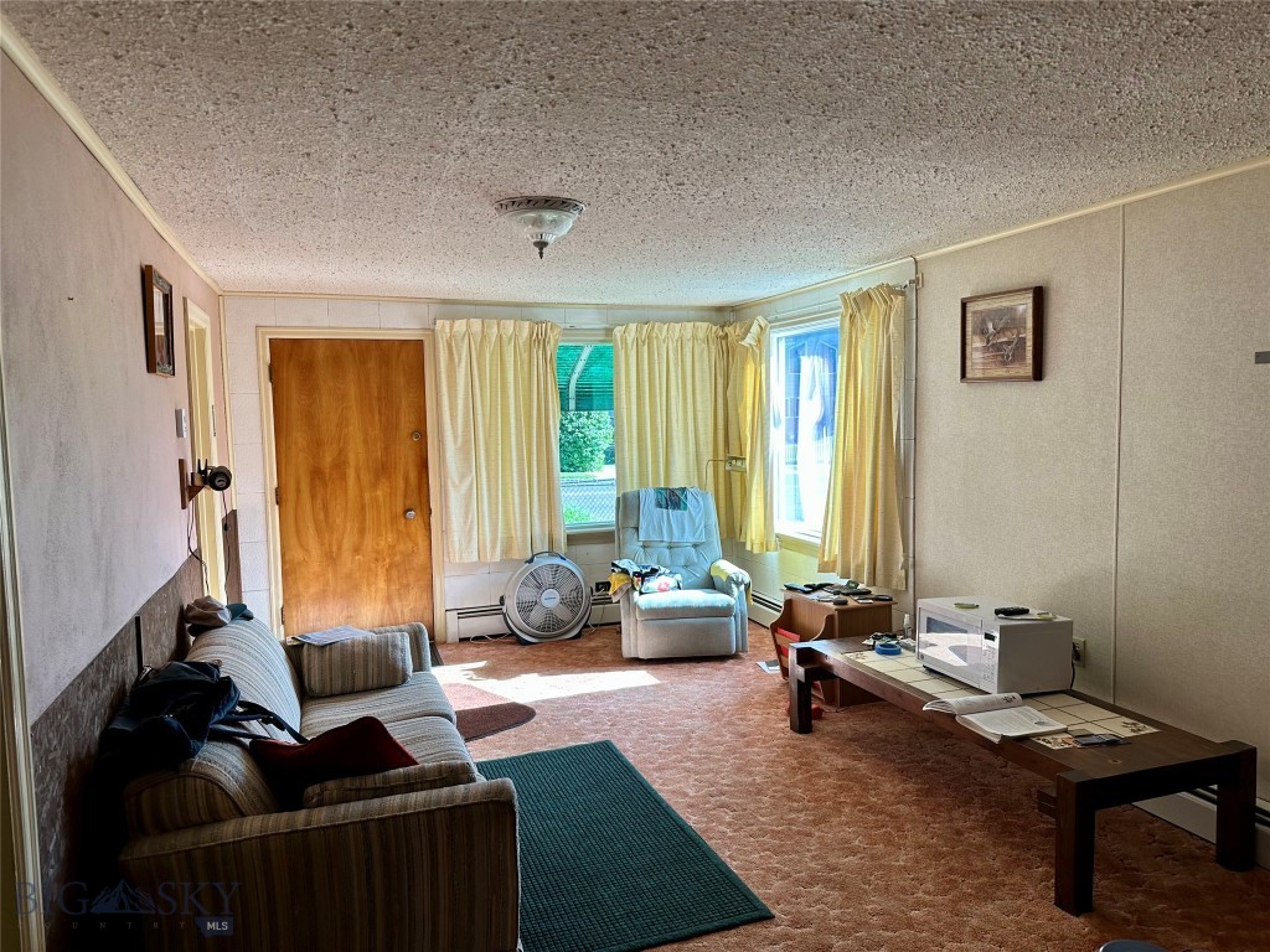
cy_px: 476
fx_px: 881
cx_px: 635
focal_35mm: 24
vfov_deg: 56.8
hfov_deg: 71.6
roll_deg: +1.1
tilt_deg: -3.7
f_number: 1.78
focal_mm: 6.86
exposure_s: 1/231
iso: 80
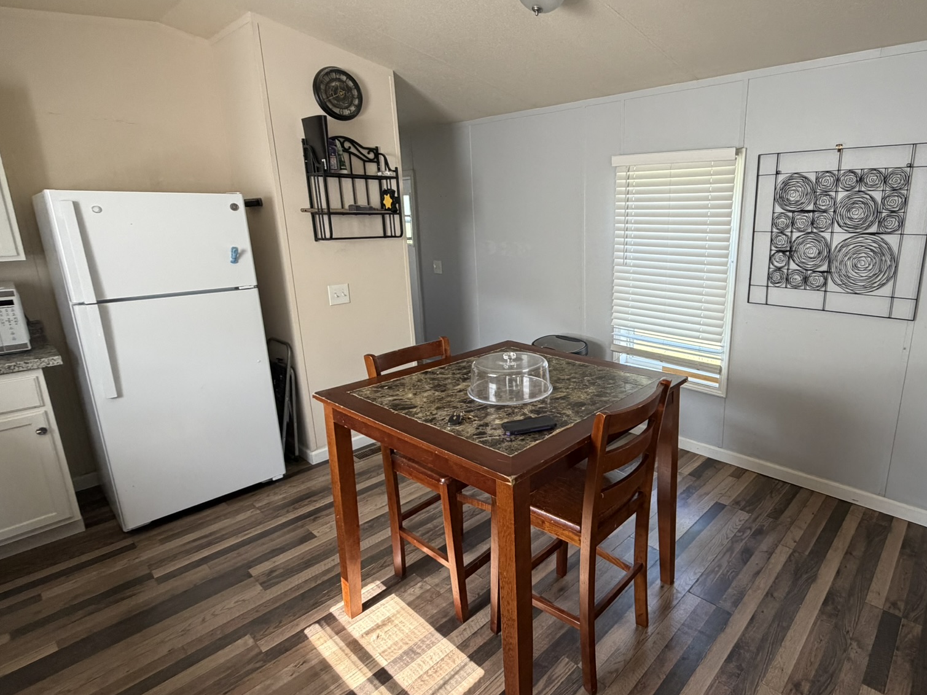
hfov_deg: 83.0
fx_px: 509
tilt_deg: -13.3
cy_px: 335
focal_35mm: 19
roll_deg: +0.0
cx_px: 580
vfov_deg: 68.7
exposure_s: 1/121
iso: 250
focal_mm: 2.22
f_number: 2.2
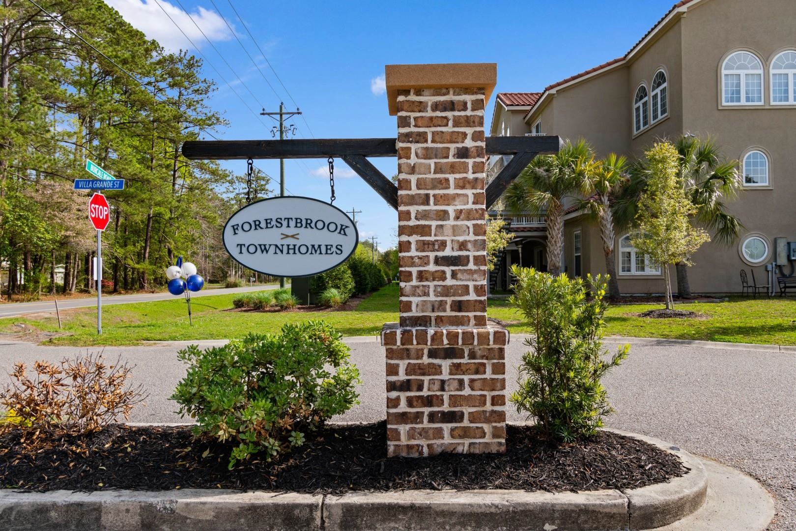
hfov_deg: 67.4
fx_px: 597
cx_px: 398
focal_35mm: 27
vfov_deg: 47.9
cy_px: 266
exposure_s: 1/125
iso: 100
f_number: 5.6
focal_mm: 18
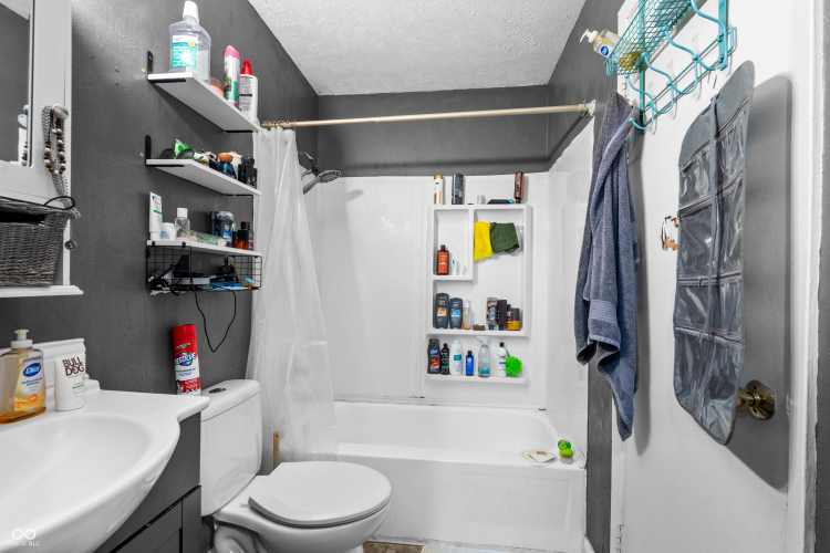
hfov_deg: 100.4
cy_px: 276
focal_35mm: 15
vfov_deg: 77.3
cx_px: 415
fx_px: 346
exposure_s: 3
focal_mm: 10
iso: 400
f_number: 11
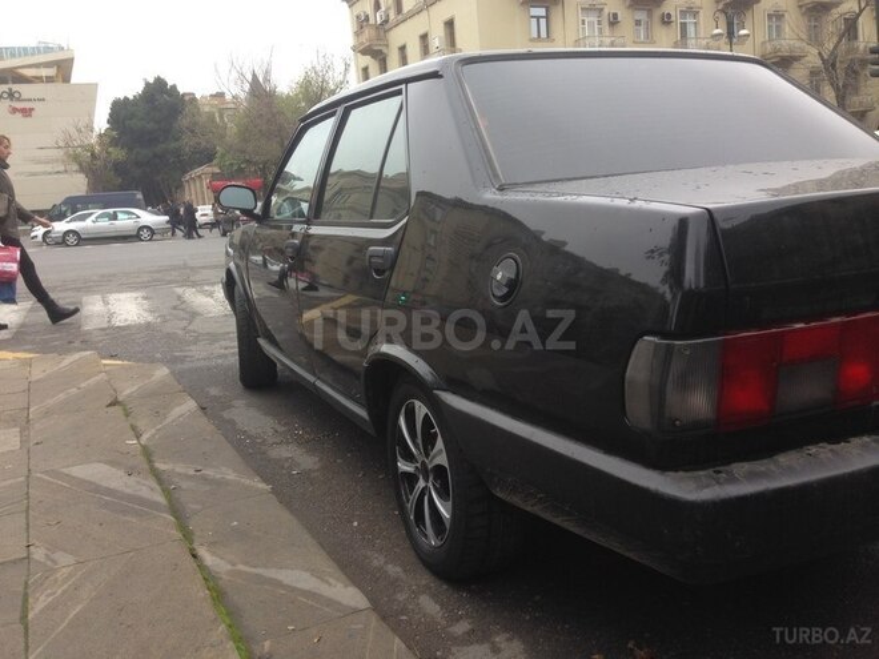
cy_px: 330
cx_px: 440
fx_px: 838
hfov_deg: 55.4
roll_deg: +3.7
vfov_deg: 42.9
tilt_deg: -7.8
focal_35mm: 33
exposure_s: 1/181
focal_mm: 4.12
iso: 50
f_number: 2.4
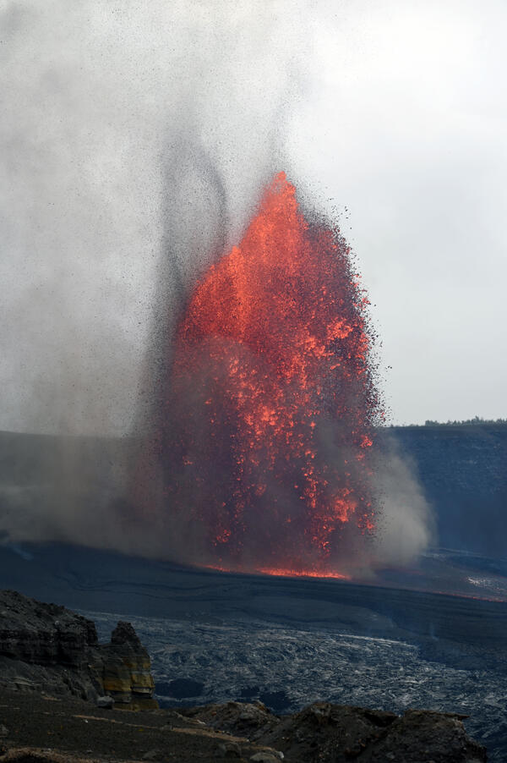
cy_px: 382
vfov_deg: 18.6
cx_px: 254
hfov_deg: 12.4
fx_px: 2327
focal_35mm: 110
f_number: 6.3
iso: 160
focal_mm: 110
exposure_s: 1/250
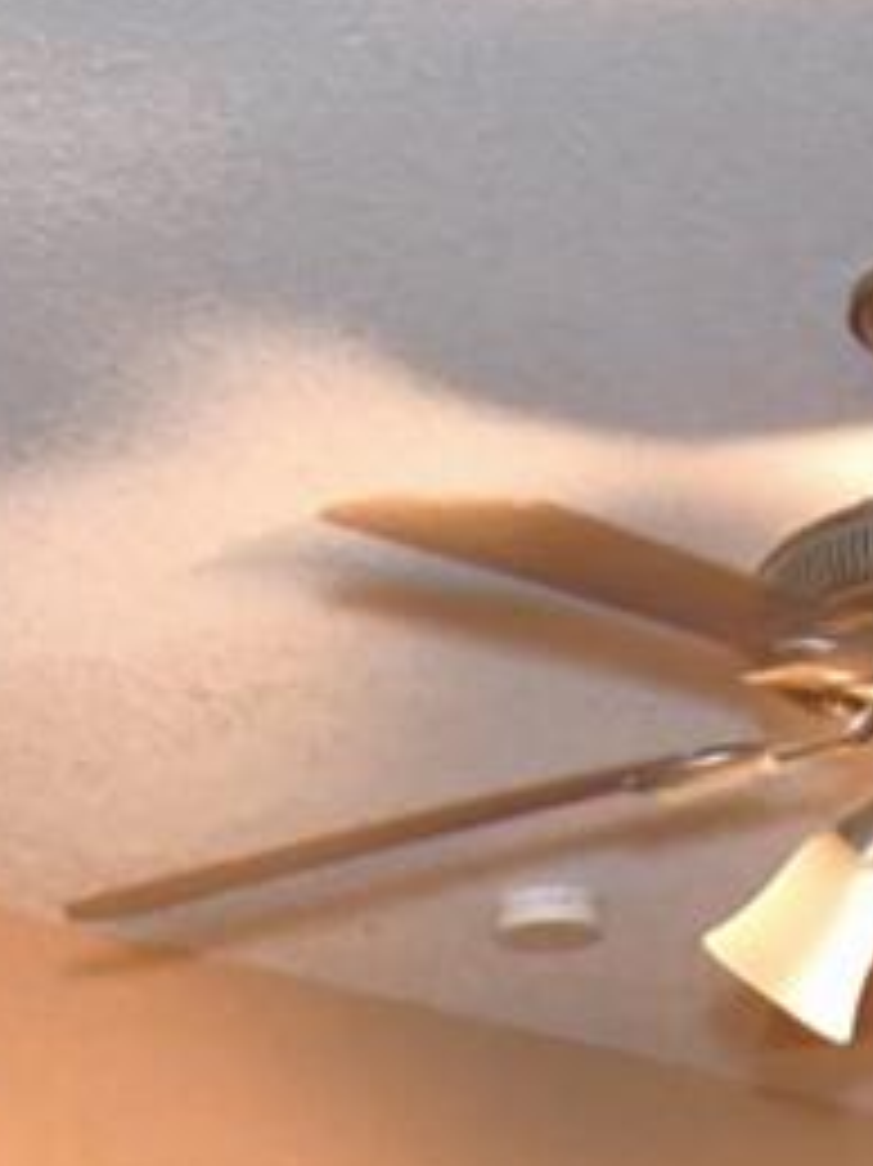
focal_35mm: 89
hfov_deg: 16.6
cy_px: 1792
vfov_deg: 19.1
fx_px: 2995
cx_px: 369
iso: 2200
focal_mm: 10
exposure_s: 1/30
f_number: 4.5
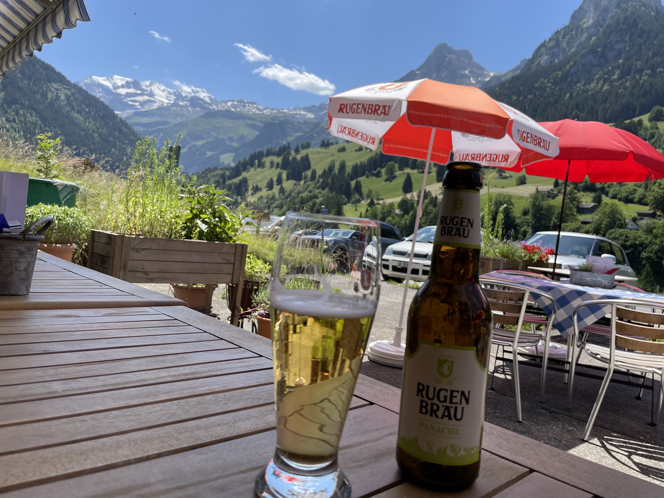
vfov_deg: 53.1
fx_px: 499
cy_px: 249
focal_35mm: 26
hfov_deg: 67.3
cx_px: 332
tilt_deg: -2.5
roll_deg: -4.5
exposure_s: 1/2353
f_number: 1.6
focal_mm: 4.2
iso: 32
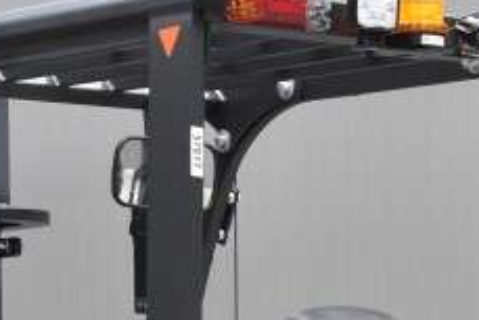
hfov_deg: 8.2
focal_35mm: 251
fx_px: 3342
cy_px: 623
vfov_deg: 5.4
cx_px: 257
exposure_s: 1/20
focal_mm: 32
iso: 1250
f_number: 6.3
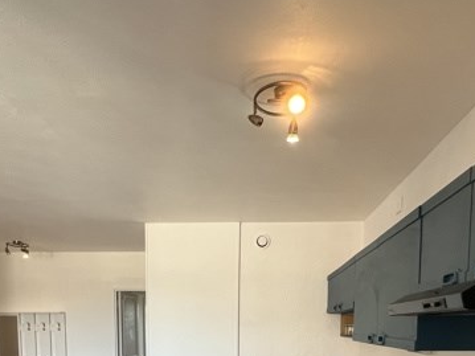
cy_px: 369
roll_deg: -0.1
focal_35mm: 29
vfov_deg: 41.0
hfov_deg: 61.7
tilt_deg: -3.8
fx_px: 398
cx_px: 238
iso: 125
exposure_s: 1/100
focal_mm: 1.57
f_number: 1.8
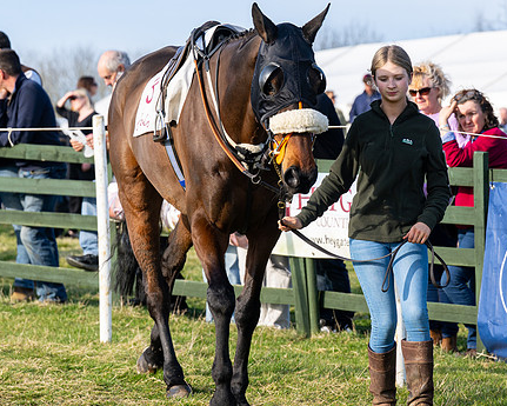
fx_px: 3047
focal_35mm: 203
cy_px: 132
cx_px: 325
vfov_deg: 7.6
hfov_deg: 9.5
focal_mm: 110
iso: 125
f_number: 4.5
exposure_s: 1/800
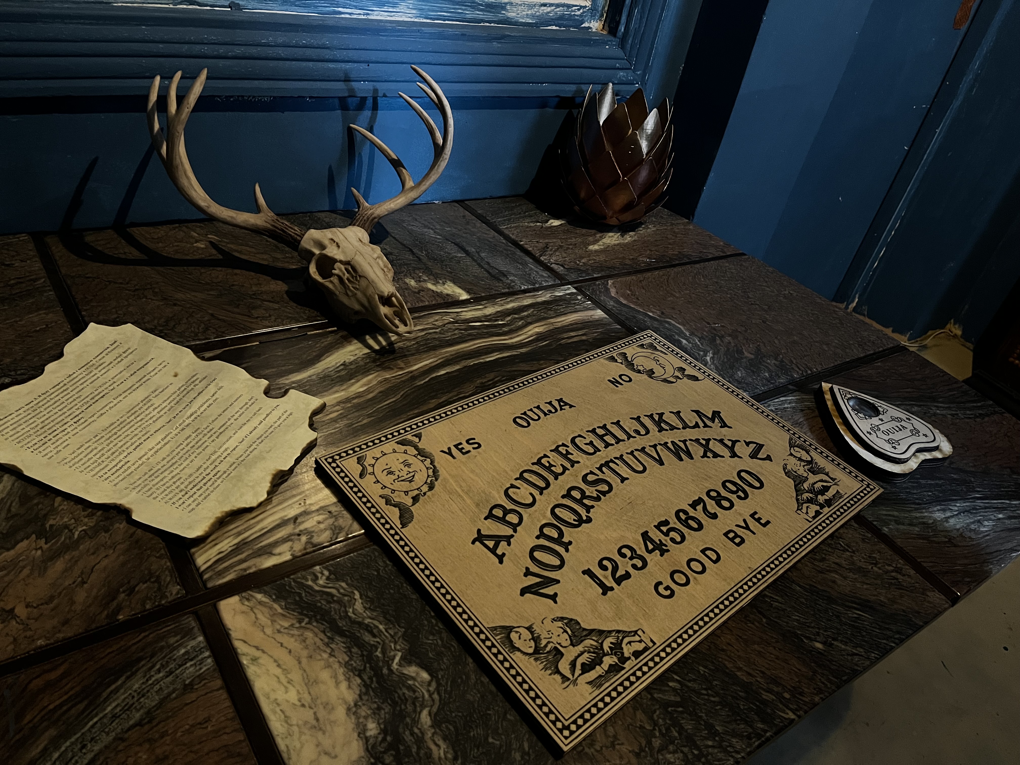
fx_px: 766
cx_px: 510
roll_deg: -14.2
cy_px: 382
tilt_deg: -36.4
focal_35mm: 26
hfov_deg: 67.3
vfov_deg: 53.1
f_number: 1.6
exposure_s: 1/30
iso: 800
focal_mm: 5.1
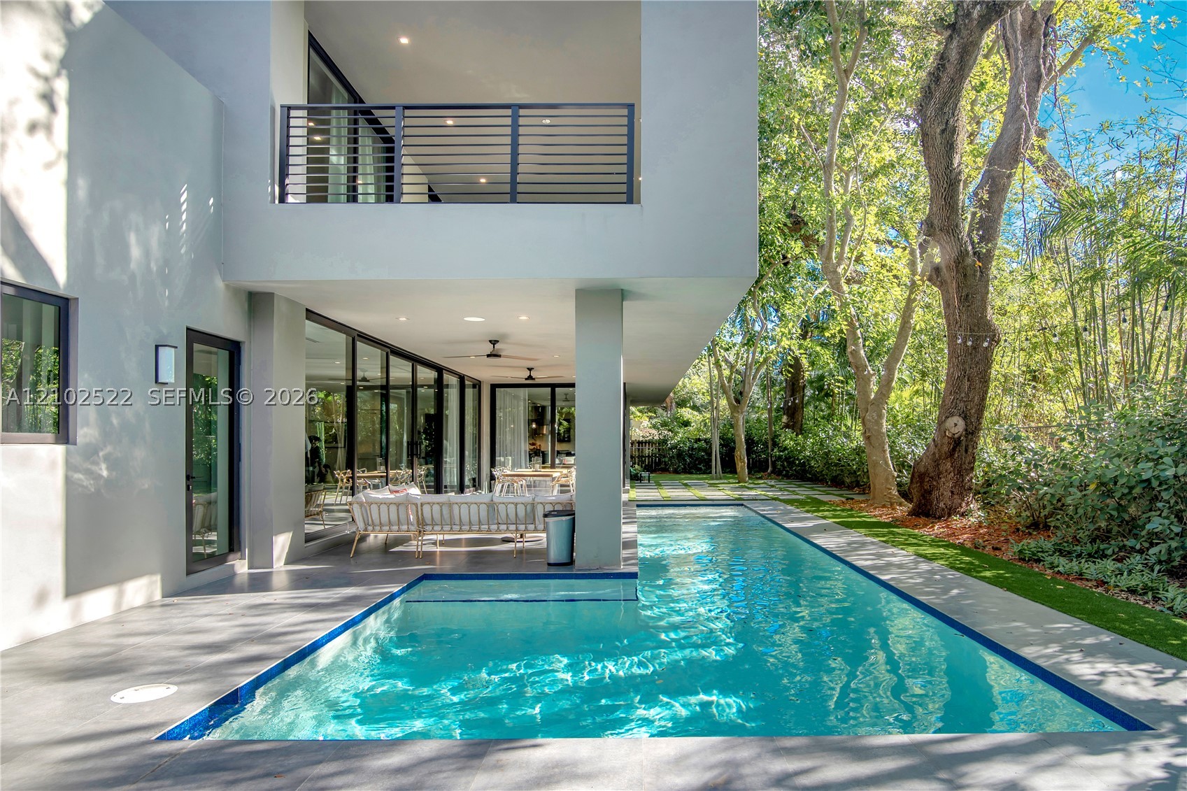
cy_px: 396
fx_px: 527
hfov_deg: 96.7
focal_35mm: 16
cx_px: 594
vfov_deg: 73.7
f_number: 5
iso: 100
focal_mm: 16
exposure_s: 1/80
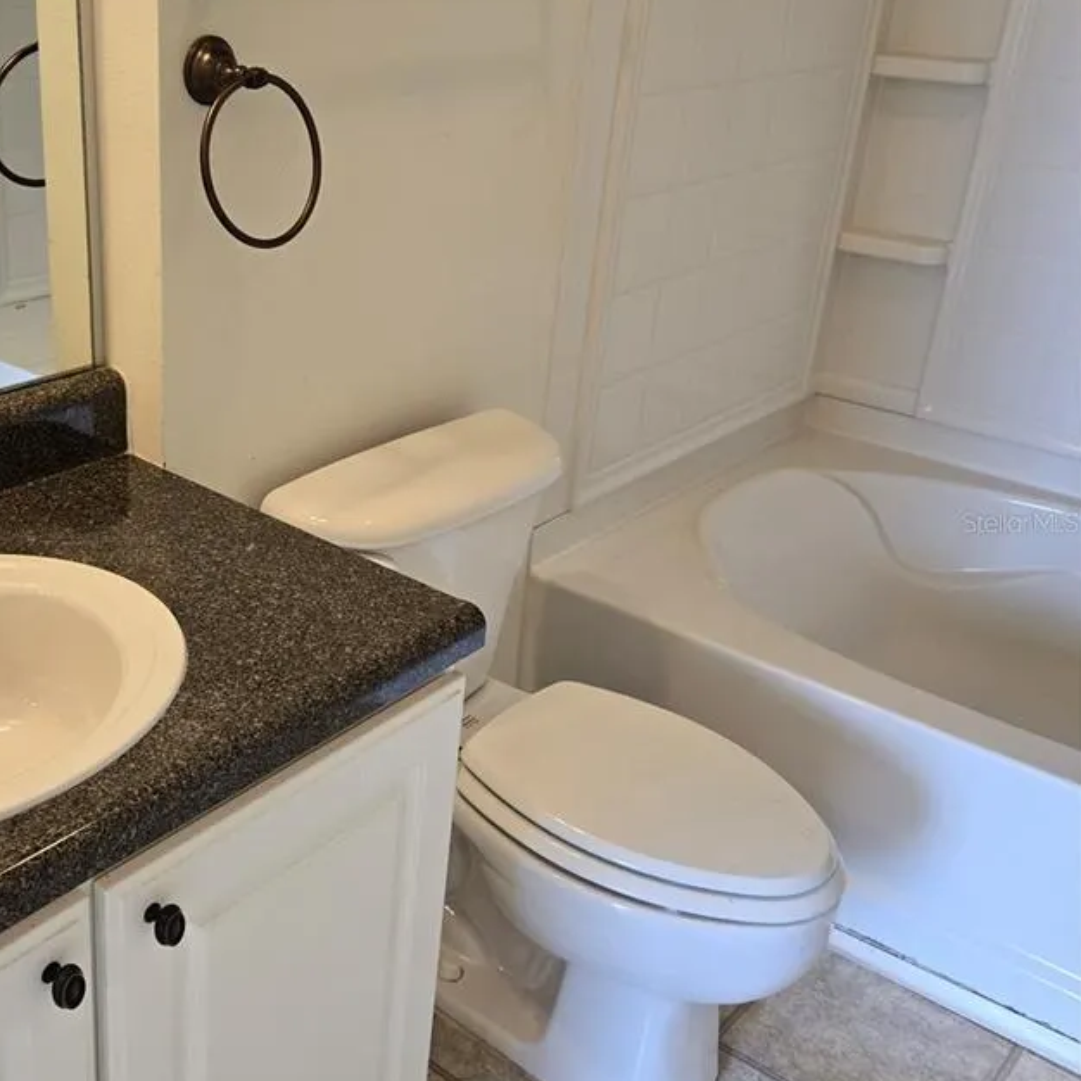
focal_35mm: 39
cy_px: 522
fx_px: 1378
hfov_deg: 41.9
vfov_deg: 42.8
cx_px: 307
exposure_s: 1/120
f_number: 1.8
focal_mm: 5.4
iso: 200
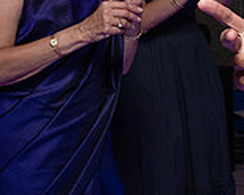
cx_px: 286
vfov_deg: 13.3
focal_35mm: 113
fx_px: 816
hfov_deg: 16.4
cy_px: -39
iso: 2000
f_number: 5.6
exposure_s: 1/200
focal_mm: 26
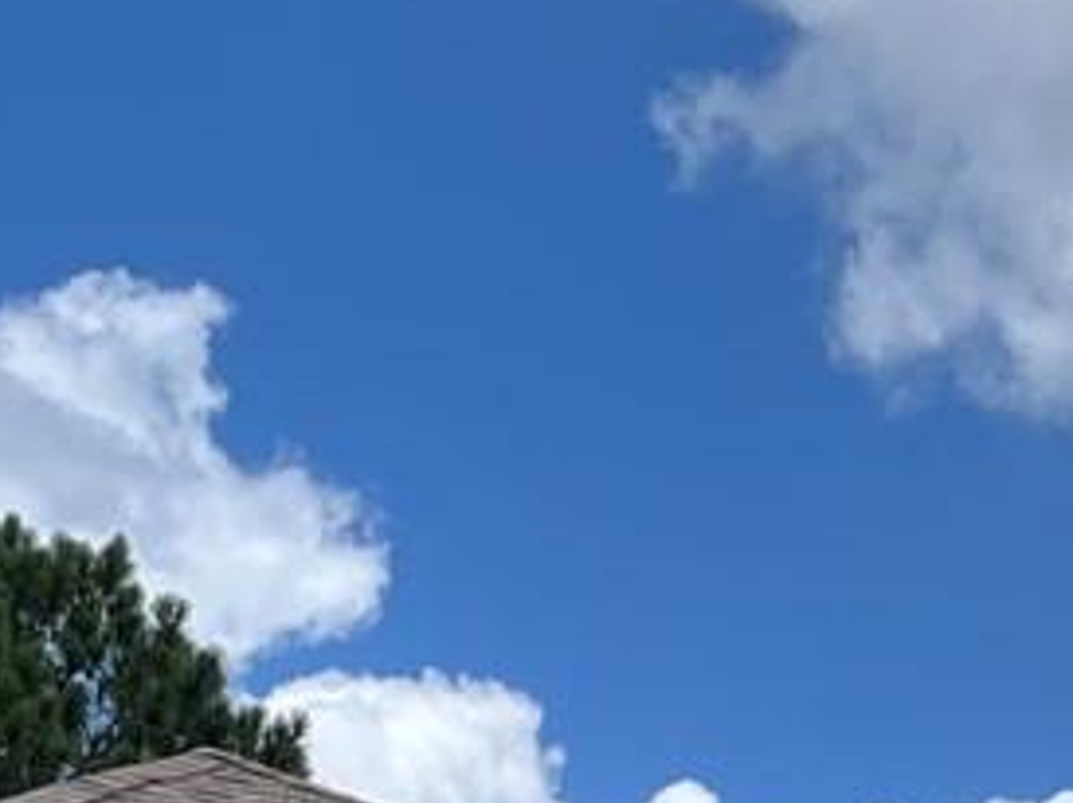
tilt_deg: -0.5
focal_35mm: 152
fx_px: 4707
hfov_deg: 13.0
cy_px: 2009
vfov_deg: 8.7
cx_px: 540
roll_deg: -1.0
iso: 50
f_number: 1.6
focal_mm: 5.1
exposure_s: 1/1992
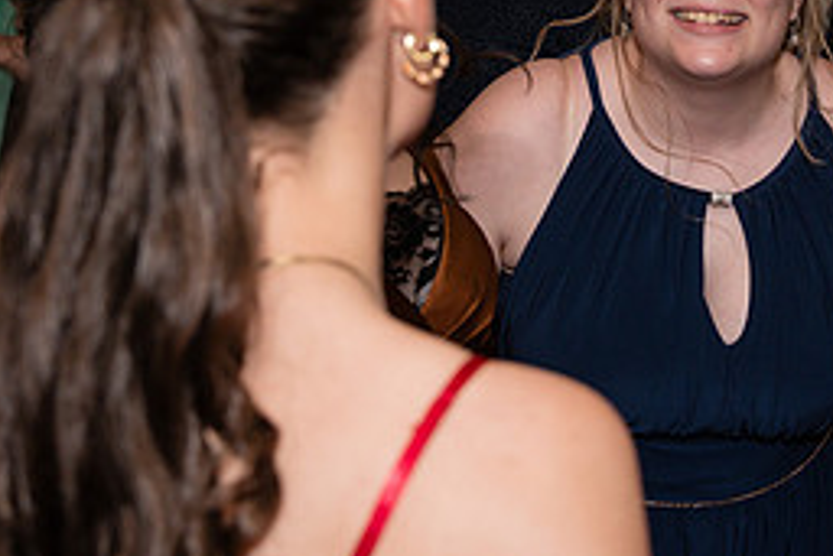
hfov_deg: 16.3
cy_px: -63
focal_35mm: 124
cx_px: 707
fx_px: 2871
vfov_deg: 10.9
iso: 400
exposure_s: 1/250
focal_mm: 44
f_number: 4
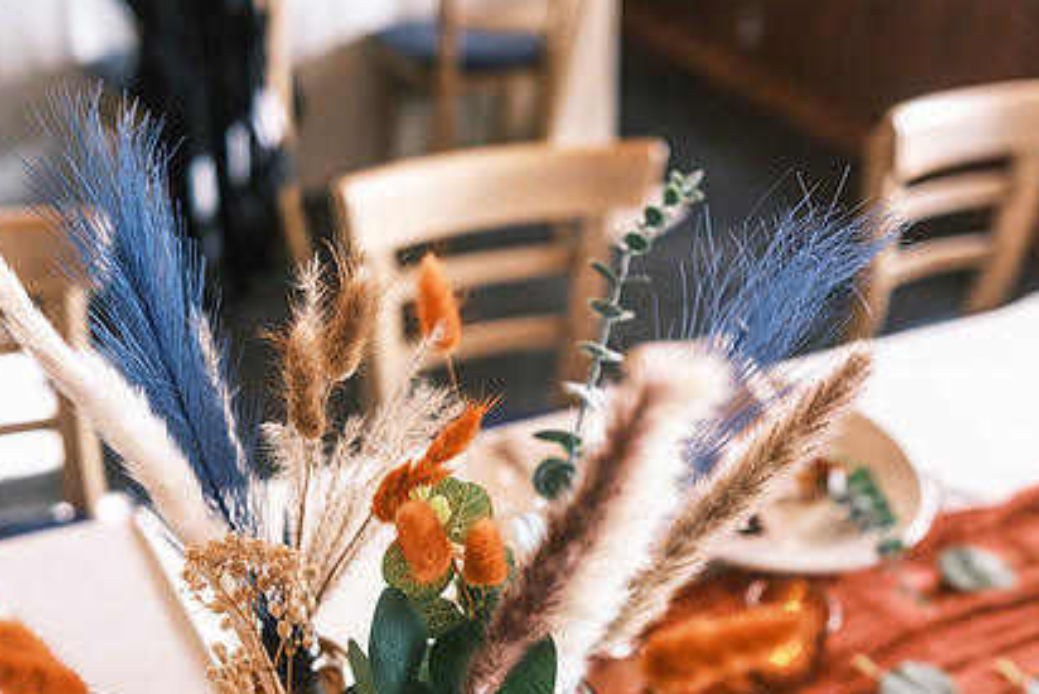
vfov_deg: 34.7
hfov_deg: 50.5
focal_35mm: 38
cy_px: 463
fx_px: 1097
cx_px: 451
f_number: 1.8
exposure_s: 1/250
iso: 640
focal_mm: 18
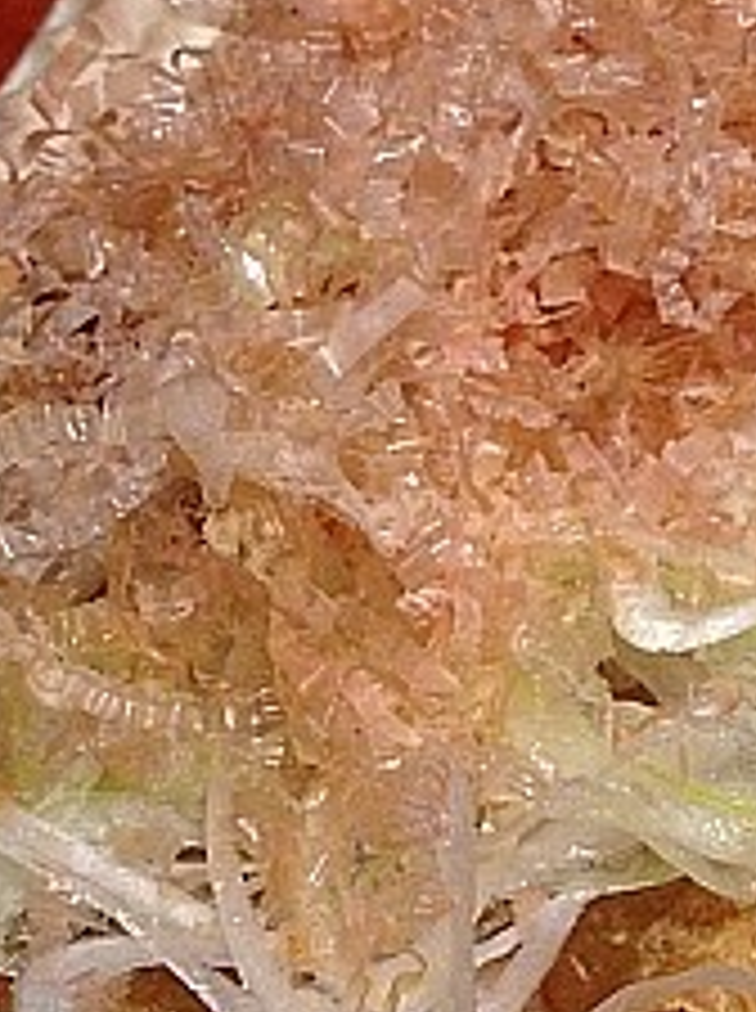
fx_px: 2862
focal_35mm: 98
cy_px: 299
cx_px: 639
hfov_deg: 14.9
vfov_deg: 20.0
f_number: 2.4
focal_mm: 4.12
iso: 200
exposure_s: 1/20
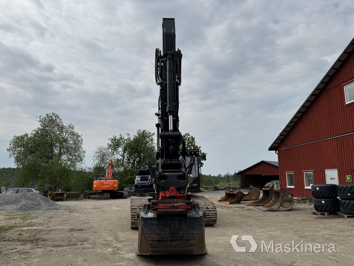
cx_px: 177
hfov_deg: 71.6
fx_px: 245
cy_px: 133
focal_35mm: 24
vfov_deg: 56.8
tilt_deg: +11.3
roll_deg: -2.0
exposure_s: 1/10417
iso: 80
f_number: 1.78
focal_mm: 6.76
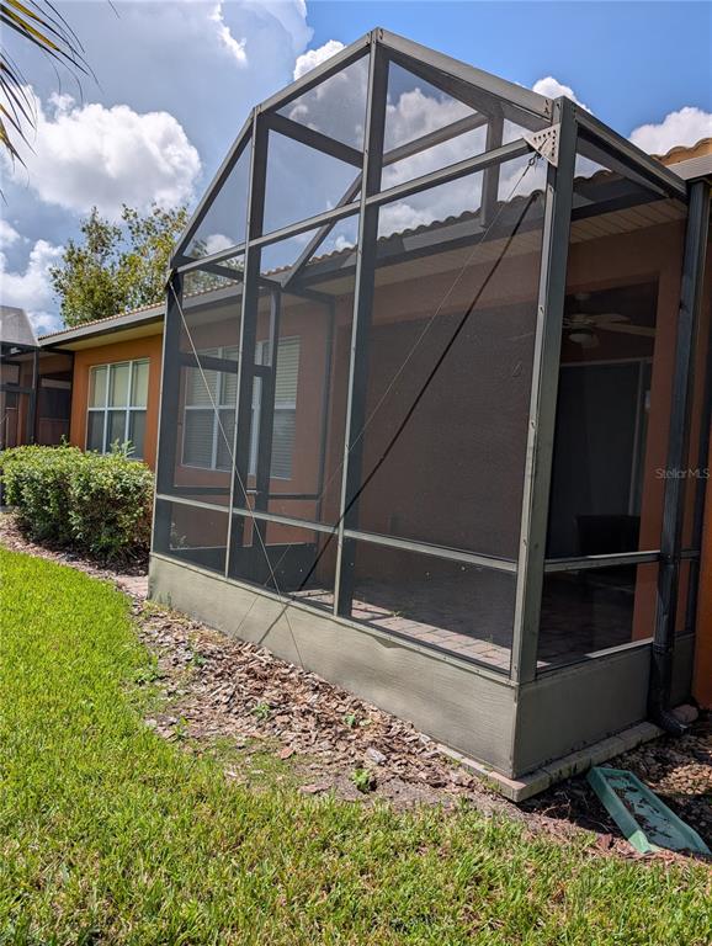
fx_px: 657
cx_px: 356
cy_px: 473
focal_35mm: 24
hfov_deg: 56.9
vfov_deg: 71.5
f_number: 1.68
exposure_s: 1/1637
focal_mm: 6.9
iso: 22
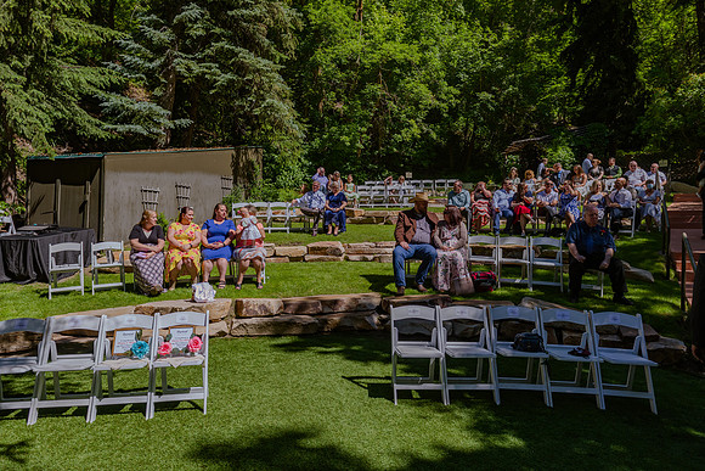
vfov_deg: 49.8
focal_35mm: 26
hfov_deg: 69.6
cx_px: 326
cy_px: 218
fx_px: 507
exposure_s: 1/800
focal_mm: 24
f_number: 5.6
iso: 200
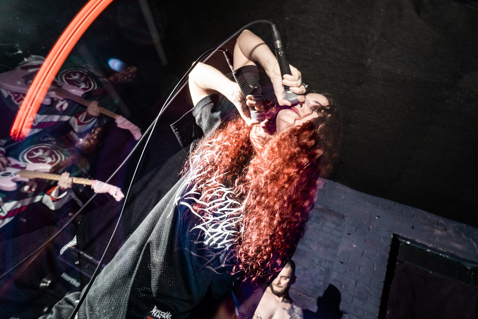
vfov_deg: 62.0
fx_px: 263
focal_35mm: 20
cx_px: 279
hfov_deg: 83.7
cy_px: 133
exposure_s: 1/15
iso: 500
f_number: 6.3
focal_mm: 17
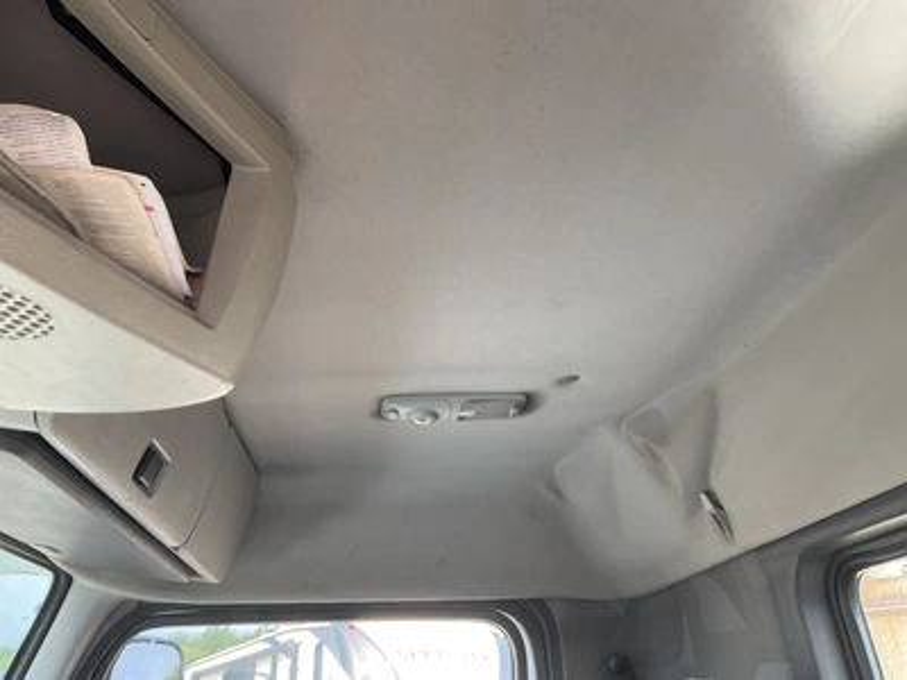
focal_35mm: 29
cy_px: 340
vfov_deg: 48.2
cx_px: 454
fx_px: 760
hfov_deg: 61.7
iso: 32
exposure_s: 1/122
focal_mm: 3
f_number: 1.8
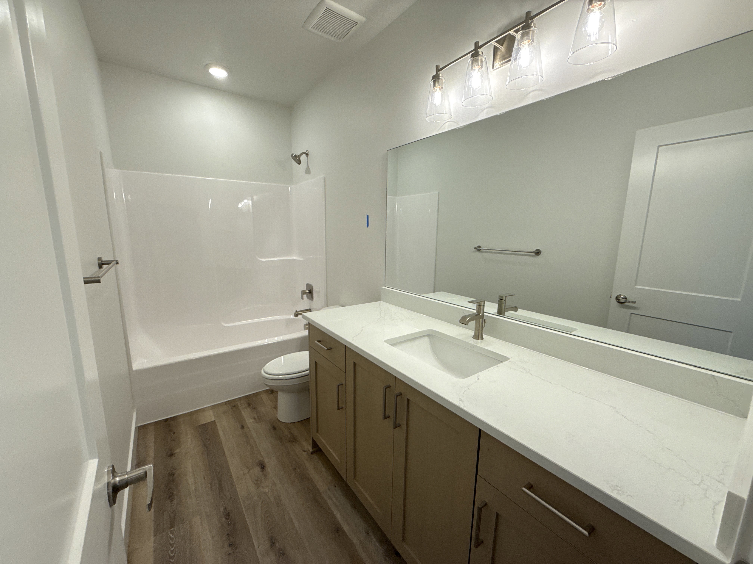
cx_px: 376
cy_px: 282
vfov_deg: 85.7
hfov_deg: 102.1
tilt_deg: -9.7
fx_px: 305
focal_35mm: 14
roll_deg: -0.4
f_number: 2.2
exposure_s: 1/120
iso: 100
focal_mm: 2.22
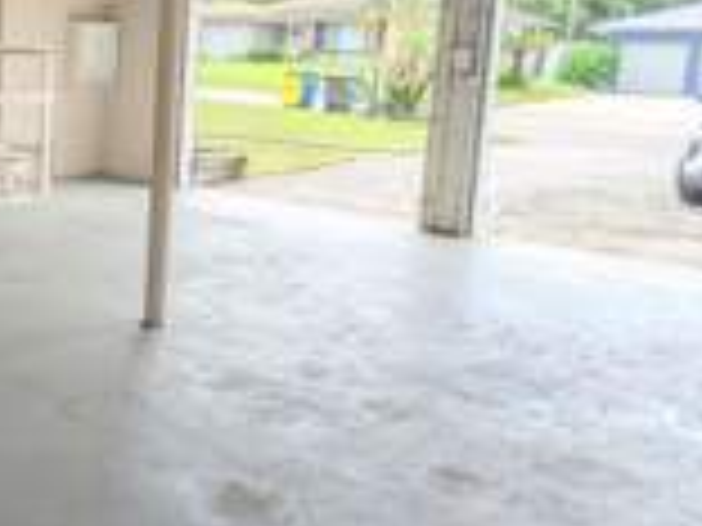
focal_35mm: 37
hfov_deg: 45.4
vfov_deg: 38.4
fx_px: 750
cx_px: 68
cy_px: 193
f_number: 1.7
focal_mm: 2.02
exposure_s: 1/1083
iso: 34
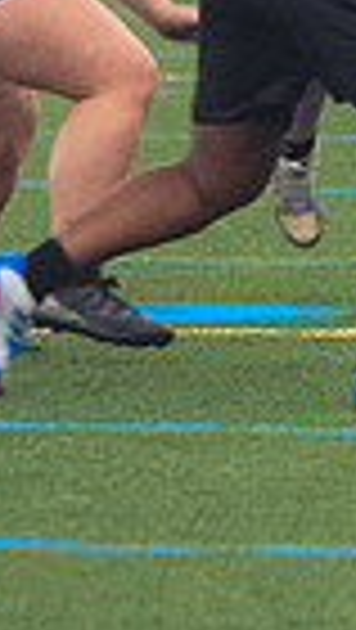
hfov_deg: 0.8
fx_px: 24727
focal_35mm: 1477
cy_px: -84
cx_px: 805
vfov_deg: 1.5
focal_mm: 150
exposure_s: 1/320
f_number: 2.8
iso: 3600
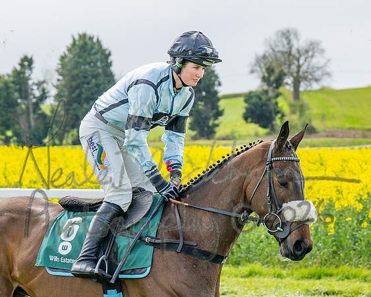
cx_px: 184
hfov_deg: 8.9
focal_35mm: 216
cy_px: 189
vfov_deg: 7.1
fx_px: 2374
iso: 200
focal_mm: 70
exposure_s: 1/1250
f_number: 4
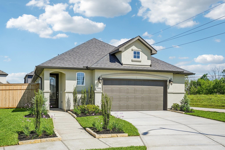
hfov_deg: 54.4
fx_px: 219
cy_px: 75
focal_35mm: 35
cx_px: 112
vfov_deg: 37.8
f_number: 8
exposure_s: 1/1500
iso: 400
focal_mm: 35
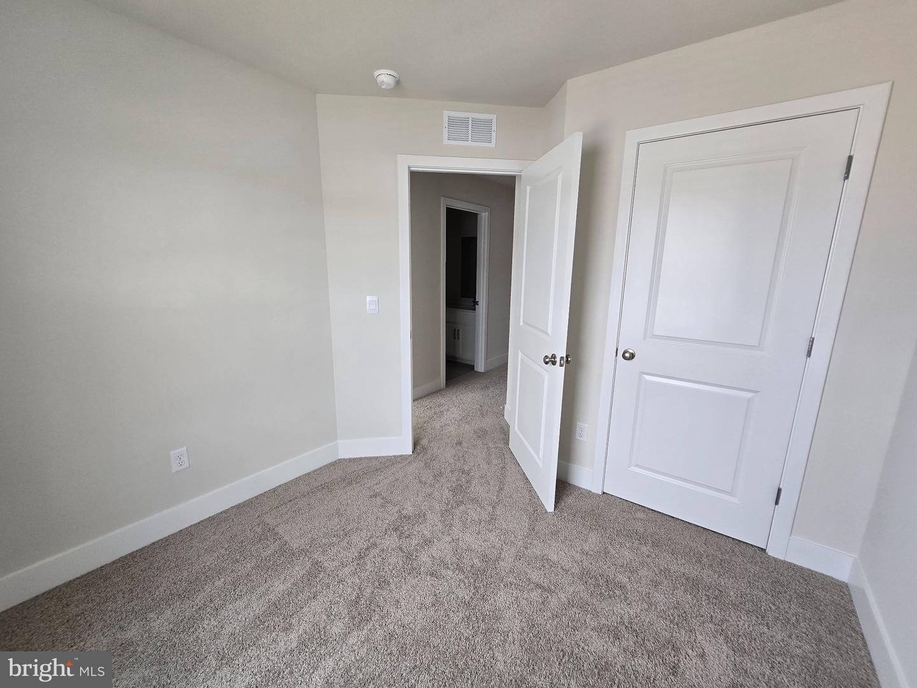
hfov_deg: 106.2
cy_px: 344
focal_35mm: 13
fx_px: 344
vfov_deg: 89.9
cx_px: 458
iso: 80
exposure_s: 1/100
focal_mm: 2.2
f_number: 2.2
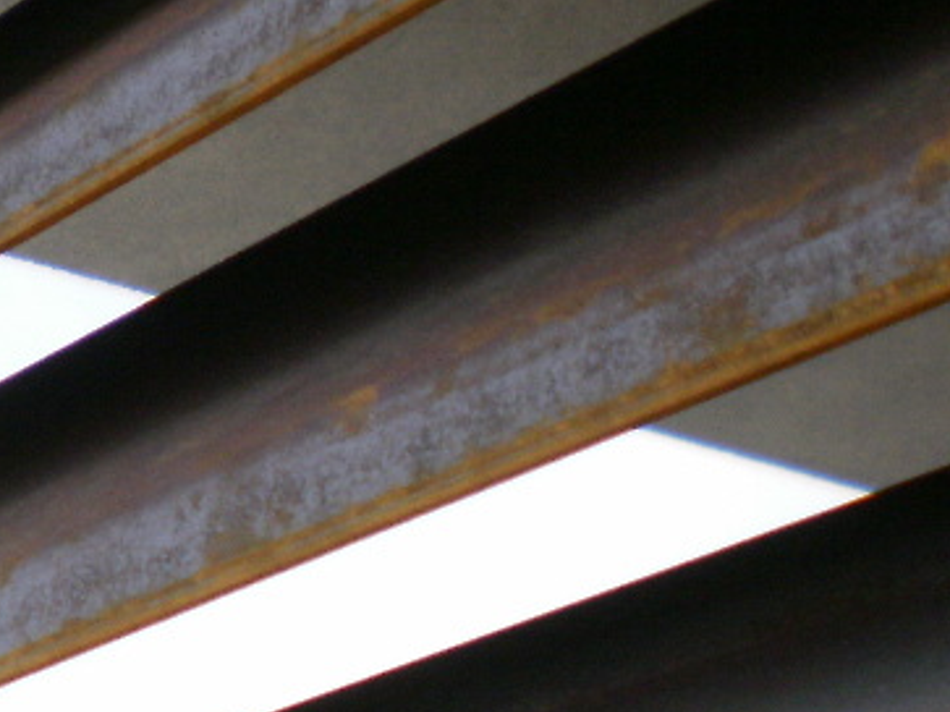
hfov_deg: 14.0
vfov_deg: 11.5
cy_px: 767
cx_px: -680
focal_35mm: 127
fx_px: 3484
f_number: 3.1
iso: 100
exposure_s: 1/500
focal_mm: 6.3
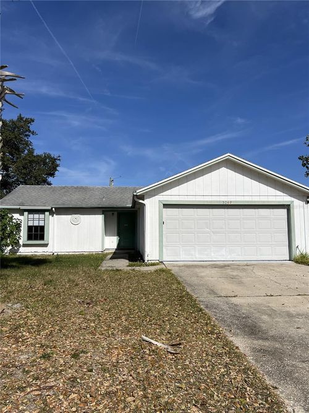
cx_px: 154
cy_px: 206
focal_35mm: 26
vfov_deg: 67.3
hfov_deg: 53.0
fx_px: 310
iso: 50
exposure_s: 1/10309
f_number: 1.5
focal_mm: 5.7
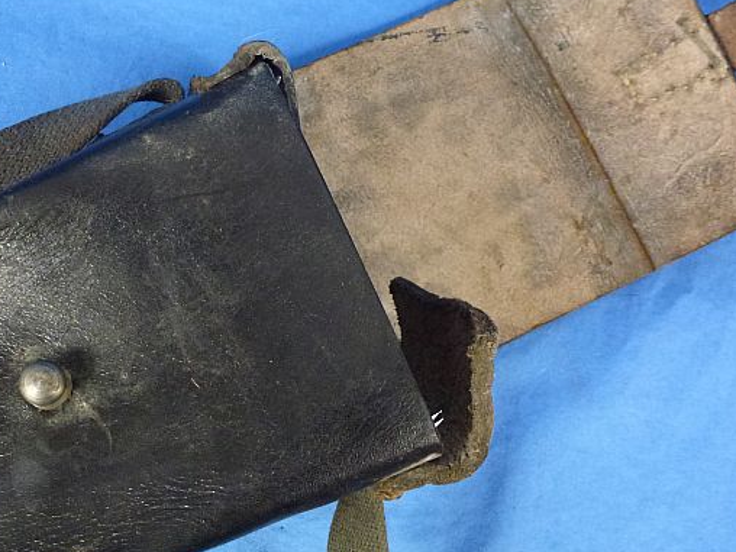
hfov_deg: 36.8
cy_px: 259
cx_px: 349
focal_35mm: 52
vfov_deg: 28.0
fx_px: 1106
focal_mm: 5.9
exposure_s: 1/60
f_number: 3.6
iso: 400
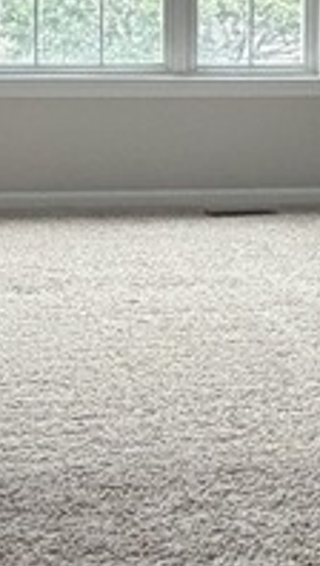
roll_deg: -0.5
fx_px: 1247
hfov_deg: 14.6
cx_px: 229
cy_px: 111
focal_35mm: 83
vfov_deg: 25.1
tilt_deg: -5.0
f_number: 2.2
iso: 250
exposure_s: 1/121
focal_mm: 2.22
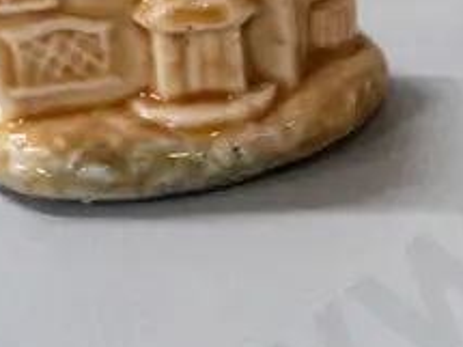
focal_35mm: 219
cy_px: -108
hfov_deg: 8.5
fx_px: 2928
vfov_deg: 6.7
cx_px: 967
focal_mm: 23
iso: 3200
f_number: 5.6
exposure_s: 1/60
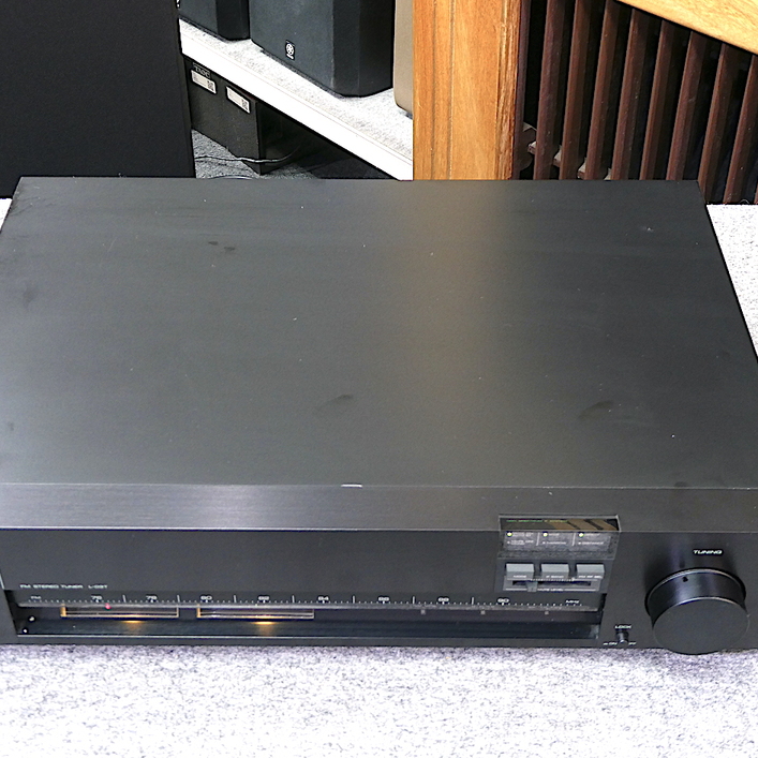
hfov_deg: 35.3
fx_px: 1189
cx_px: 356
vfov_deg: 35.4
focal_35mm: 48
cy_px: 385
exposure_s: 1/3.2
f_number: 3.8
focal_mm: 7.2
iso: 200
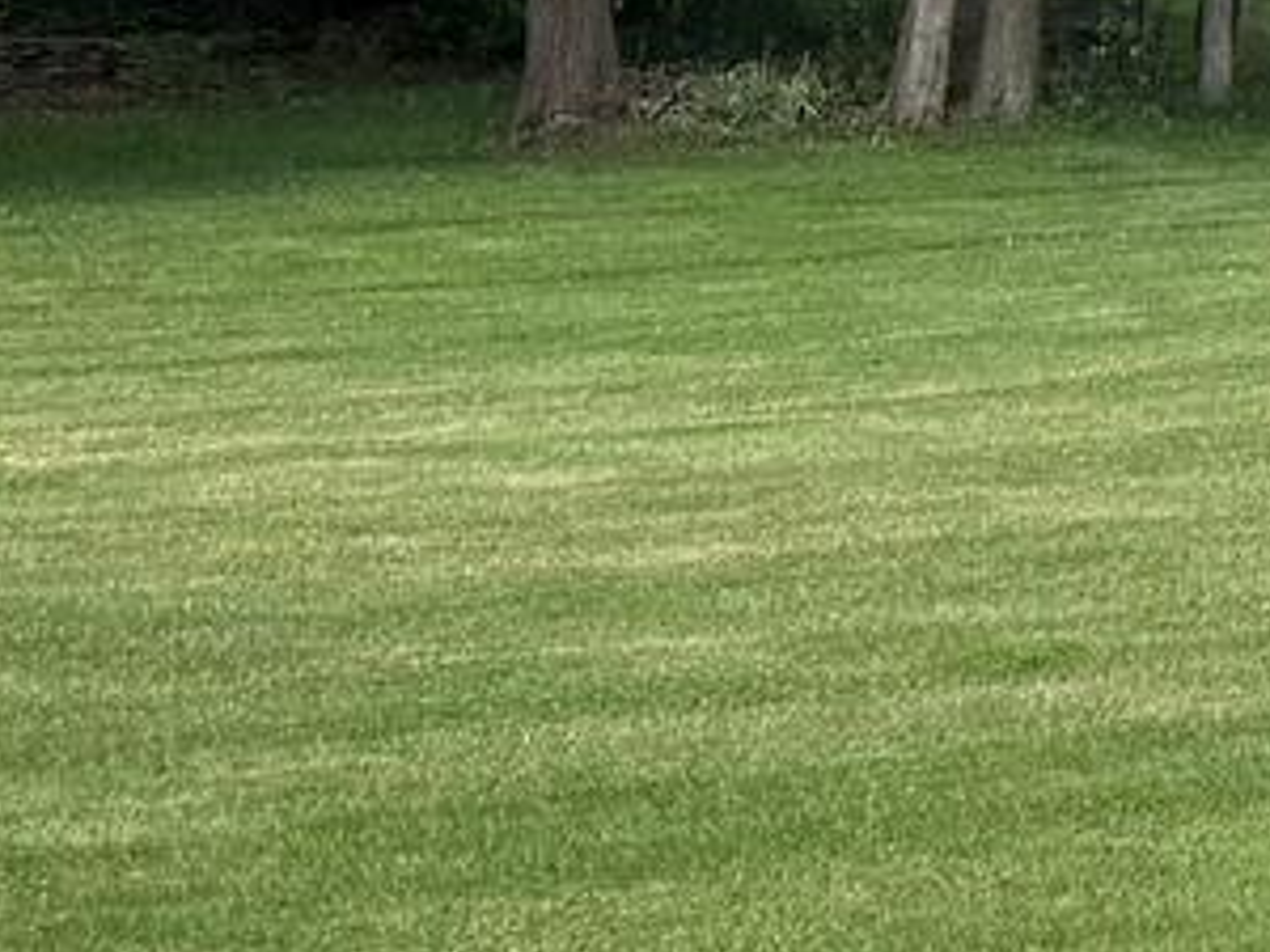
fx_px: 6017
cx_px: 3467
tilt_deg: +0.5
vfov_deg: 9.0
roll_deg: -3.6
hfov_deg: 9.9
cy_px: -118
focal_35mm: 164
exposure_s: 1/3145
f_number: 1.78
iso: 100
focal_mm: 6.76
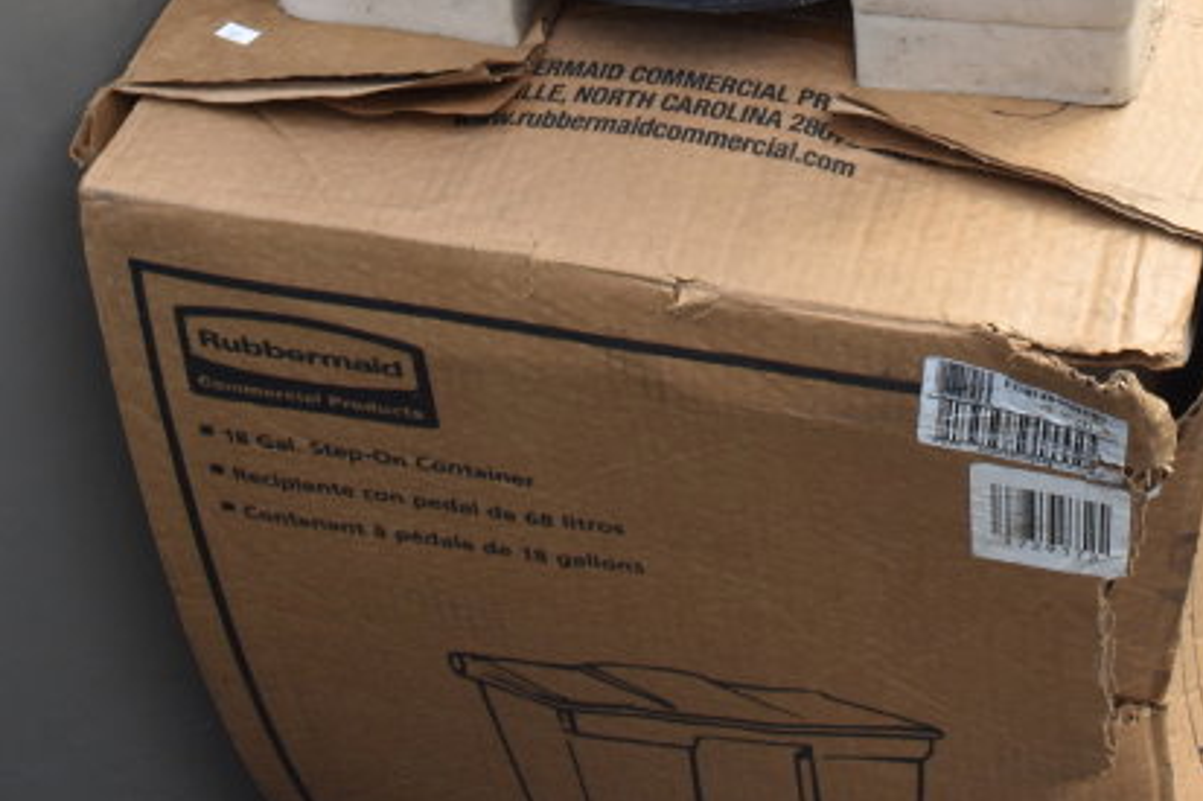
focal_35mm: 83
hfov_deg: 24.4
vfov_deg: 15.3
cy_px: -351
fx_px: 2776
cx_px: 769
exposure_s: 1/200
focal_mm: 25
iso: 200
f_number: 7.1
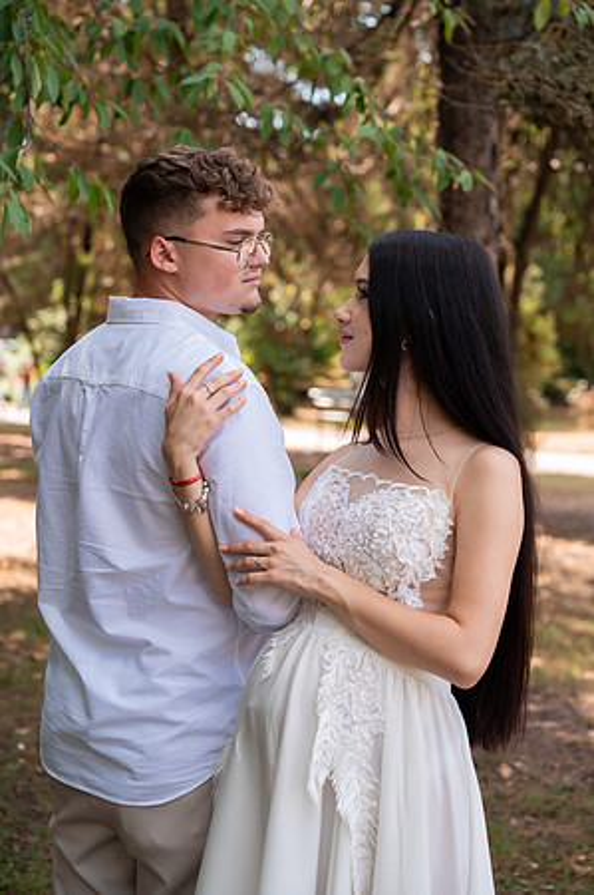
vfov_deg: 31.0
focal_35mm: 65
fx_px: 1612
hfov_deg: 20.9
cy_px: 448
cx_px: 297
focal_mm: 65
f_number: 3.5
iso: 200
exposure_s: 1/320
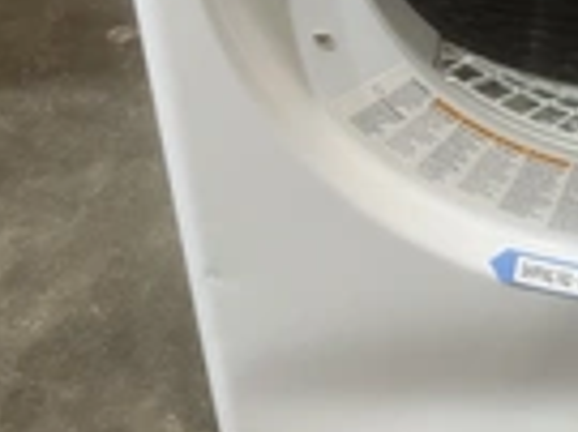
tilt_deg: -32.4
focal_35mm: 77
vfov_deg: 18.6
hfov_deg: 23.8
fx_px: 1285
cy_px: -9
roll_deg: -1.7
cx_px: 634
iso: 100
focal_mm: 5.1
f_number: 1.6
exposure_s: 1/60
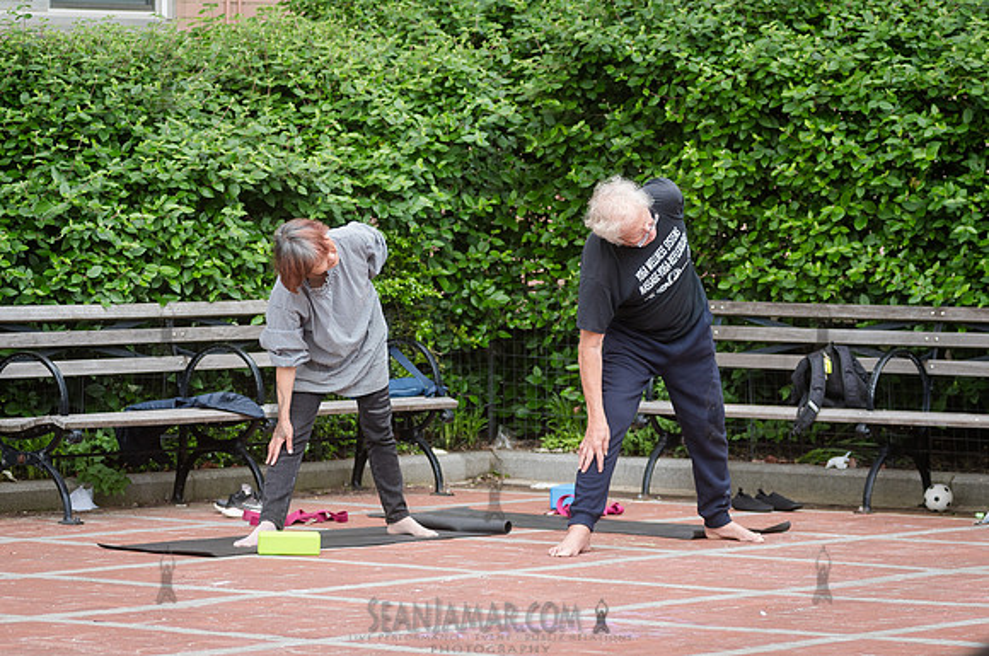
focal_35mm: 168
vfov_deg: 8.2
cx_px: 498
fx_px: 4606
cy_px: 331
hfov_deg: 12.3
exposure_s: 1/640
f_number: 3.5
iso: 400
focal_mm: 112
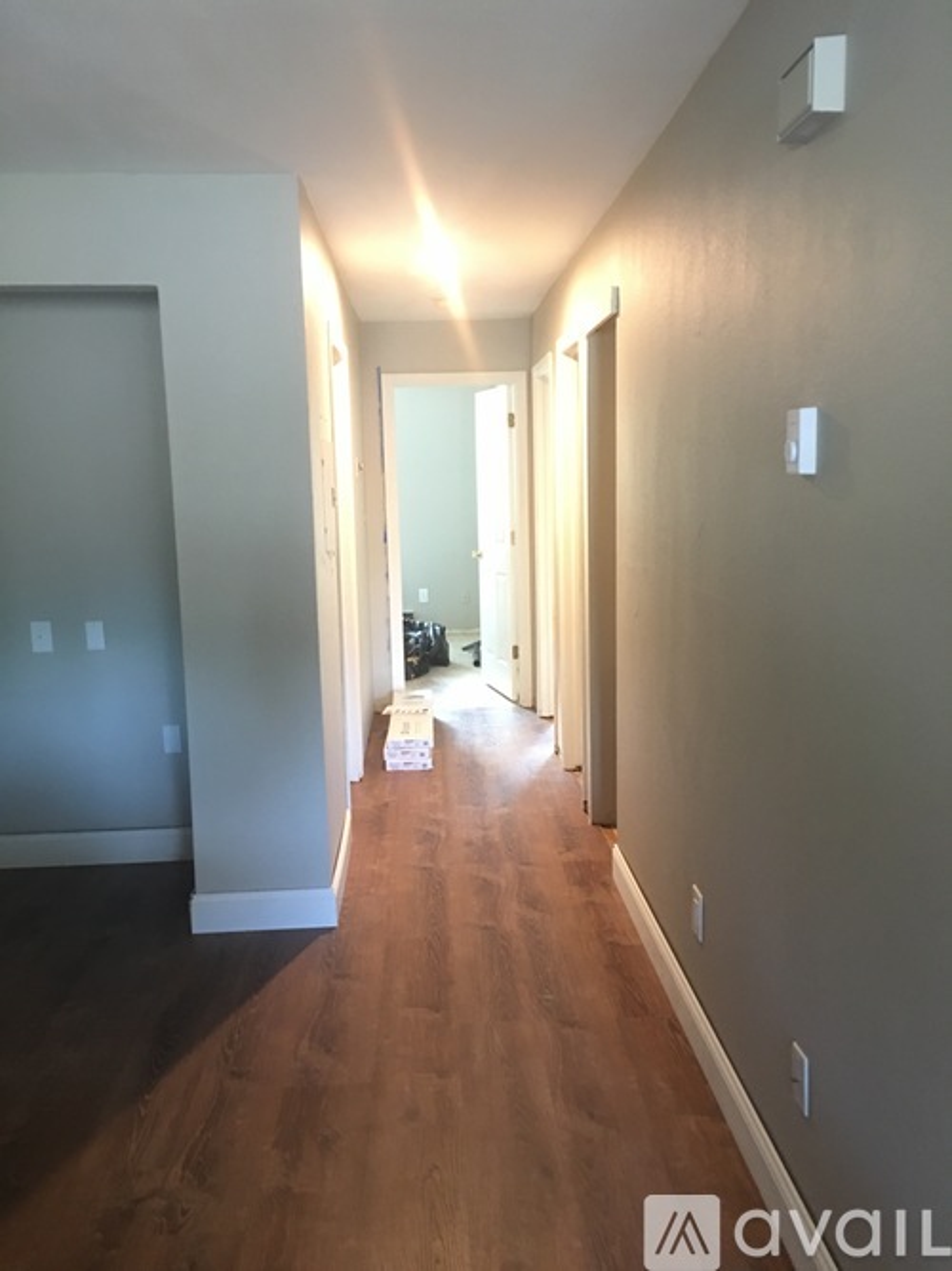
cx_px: 476
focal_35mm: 29
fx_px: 1064
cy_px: 636
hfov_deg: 48.2
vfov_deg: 61.7
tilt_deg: -8.0
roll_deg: +1.2
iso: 64
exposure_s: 1/4
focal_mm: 4.15
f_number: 2.2
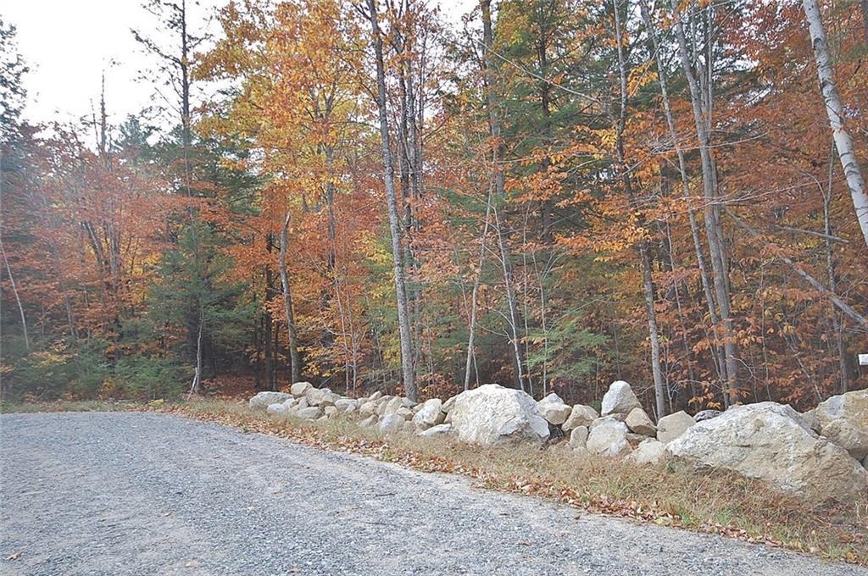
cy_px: 288
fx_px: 722
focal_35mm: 30
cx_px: 434
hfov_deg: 62.0
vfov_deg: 43.5
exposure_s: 1/125
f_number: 5.6
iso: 250
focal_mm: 20
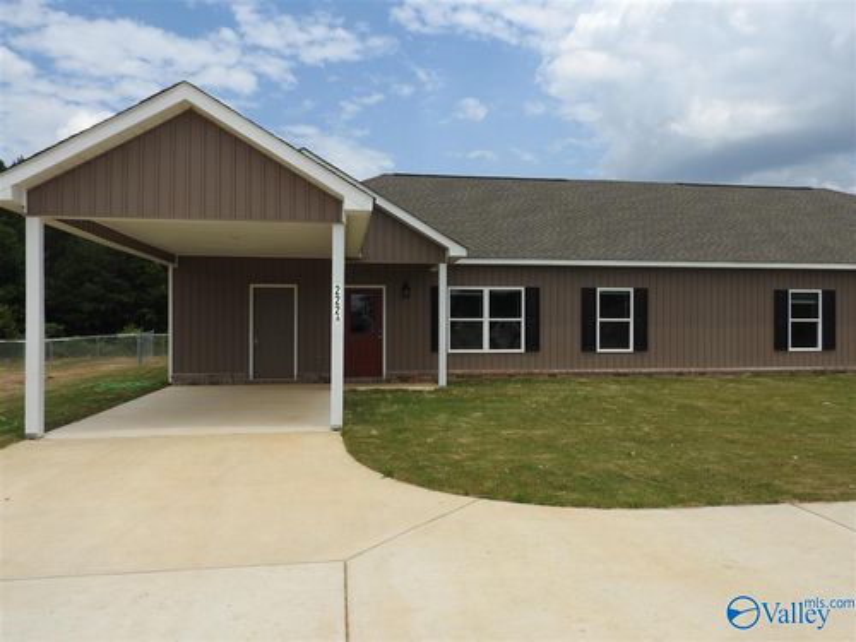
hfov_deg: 71.6
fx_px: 593
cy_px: 321
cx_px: 428
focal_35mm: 24
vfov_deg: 56.8
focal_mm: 4.3
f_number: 3.8
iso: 100
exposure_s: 1/1600
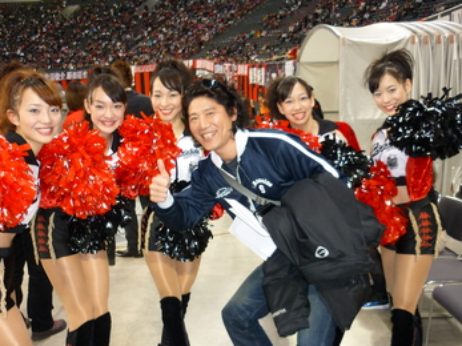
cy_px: 195
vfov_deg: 35.9
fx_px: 534
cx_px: 220
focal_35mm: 40
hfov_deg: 46.8
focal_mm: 5.5
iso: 200
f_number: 2.8
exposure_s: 1/30
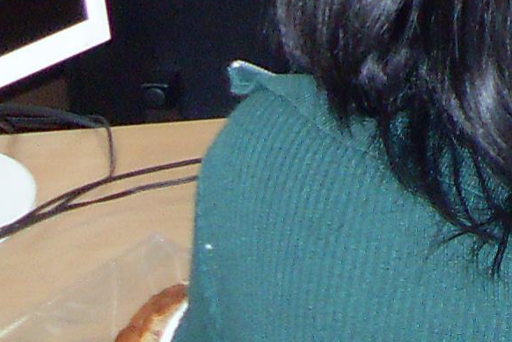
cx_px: 1383
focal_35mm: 216
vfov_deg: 5.9
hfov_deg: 8.4
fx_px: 3072
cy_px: -681
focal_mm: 6.3
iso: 120
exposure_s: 1/45
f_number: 2.8
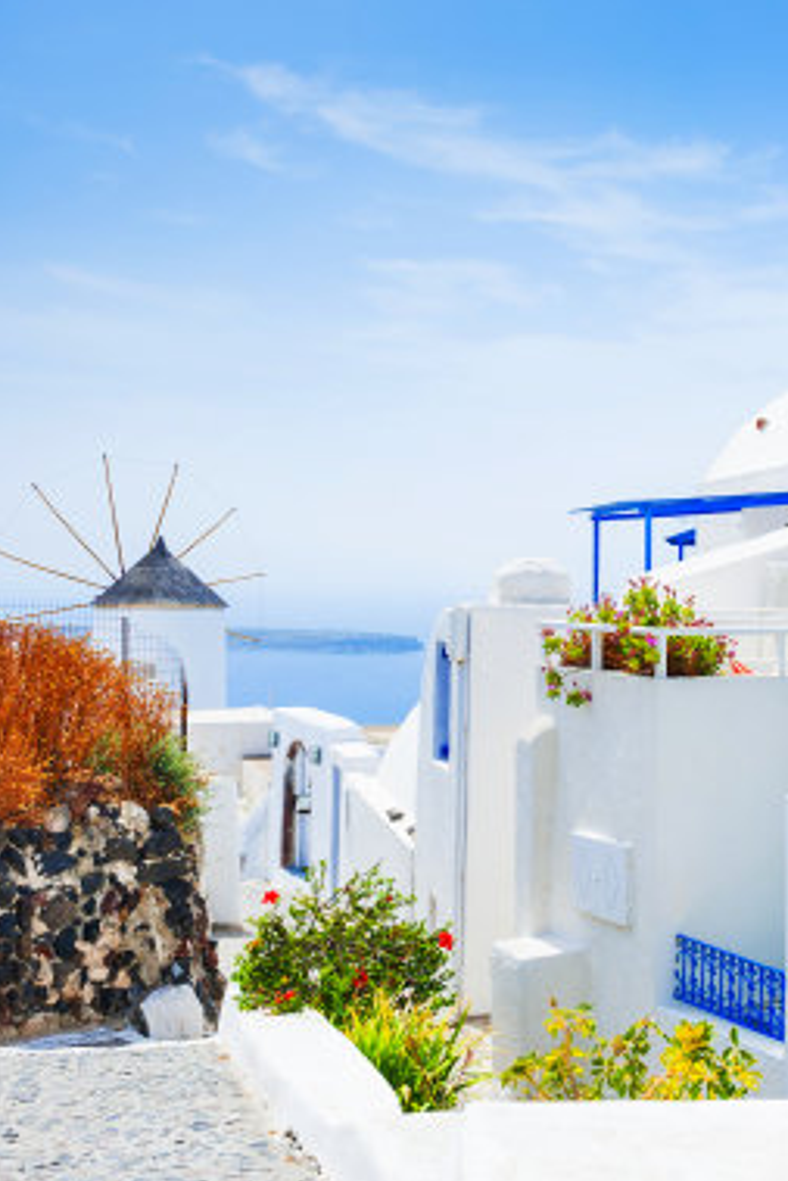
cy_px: 594
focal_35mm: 50
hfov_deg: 25.6
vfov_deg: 39.6
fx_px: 1640
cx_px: 797
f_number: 10
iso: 200
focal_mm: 31
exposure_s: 1/250
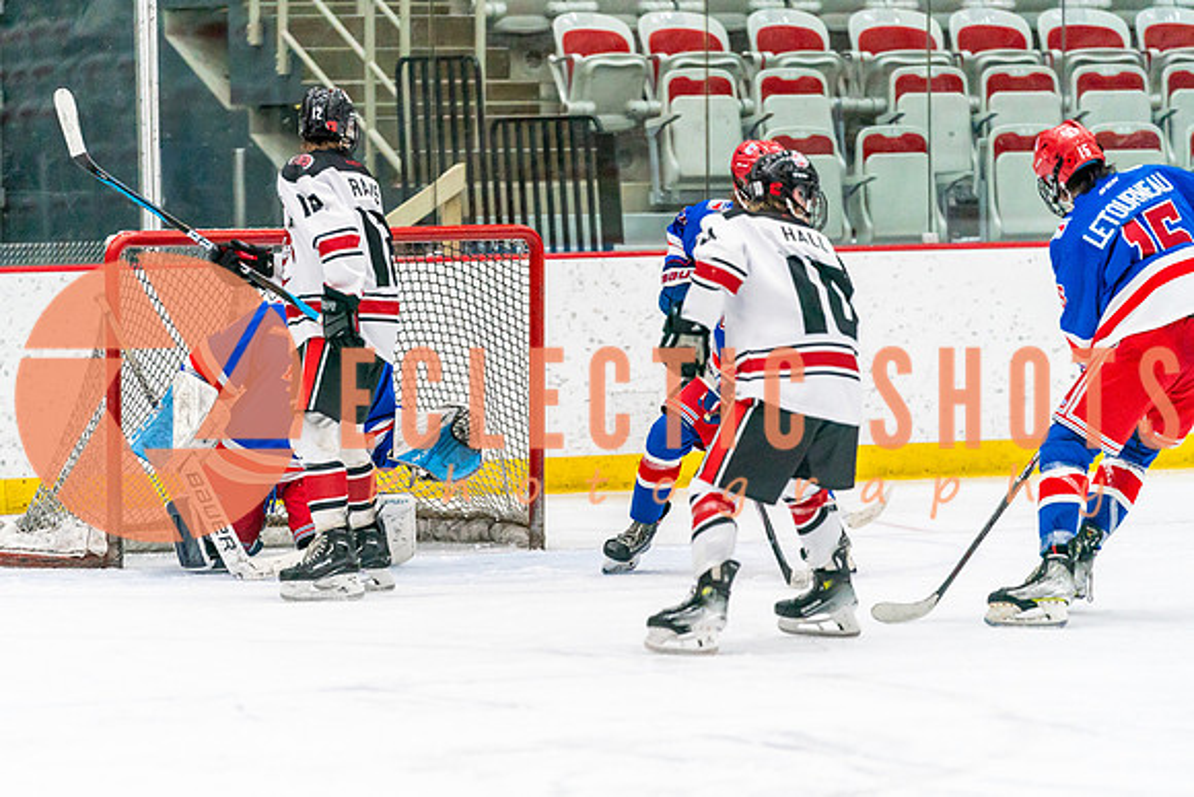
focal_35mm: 232
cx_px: 501
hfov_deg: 8.9
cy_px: 446
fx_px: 7704
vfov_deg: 5.9
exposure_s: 1/1250
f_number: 2.8
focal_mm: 200
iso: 3200
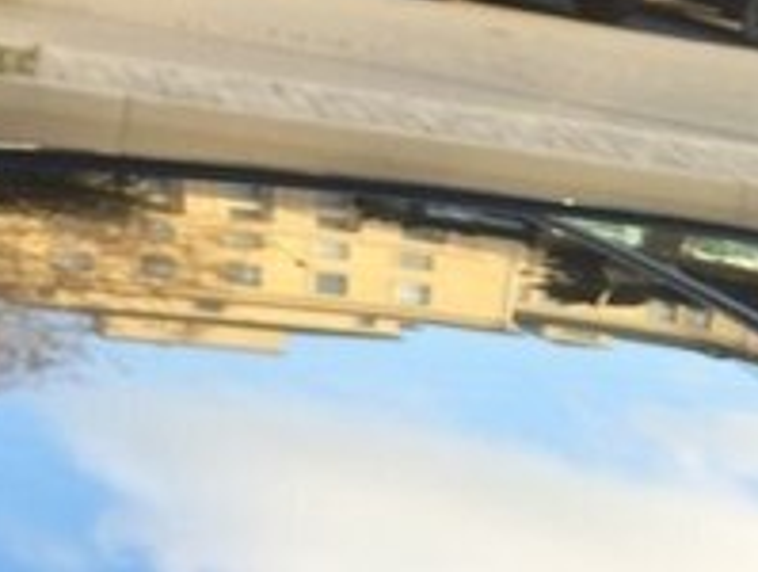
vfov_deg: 14.2
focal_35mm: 96
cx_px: -293
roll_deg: -8.3
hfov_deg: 18.6
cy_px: 909
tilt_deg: -31.5
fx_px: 2106
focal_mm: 4.15
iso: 32
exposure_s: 1/326
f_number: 2.2
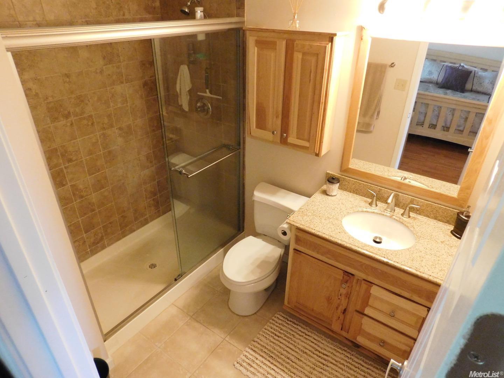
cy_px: 189
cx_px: 252
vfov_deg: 58.9
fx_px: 335
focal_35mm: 23
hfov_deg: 73.9
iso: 800
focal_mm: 4
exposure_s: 1/30
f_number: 3
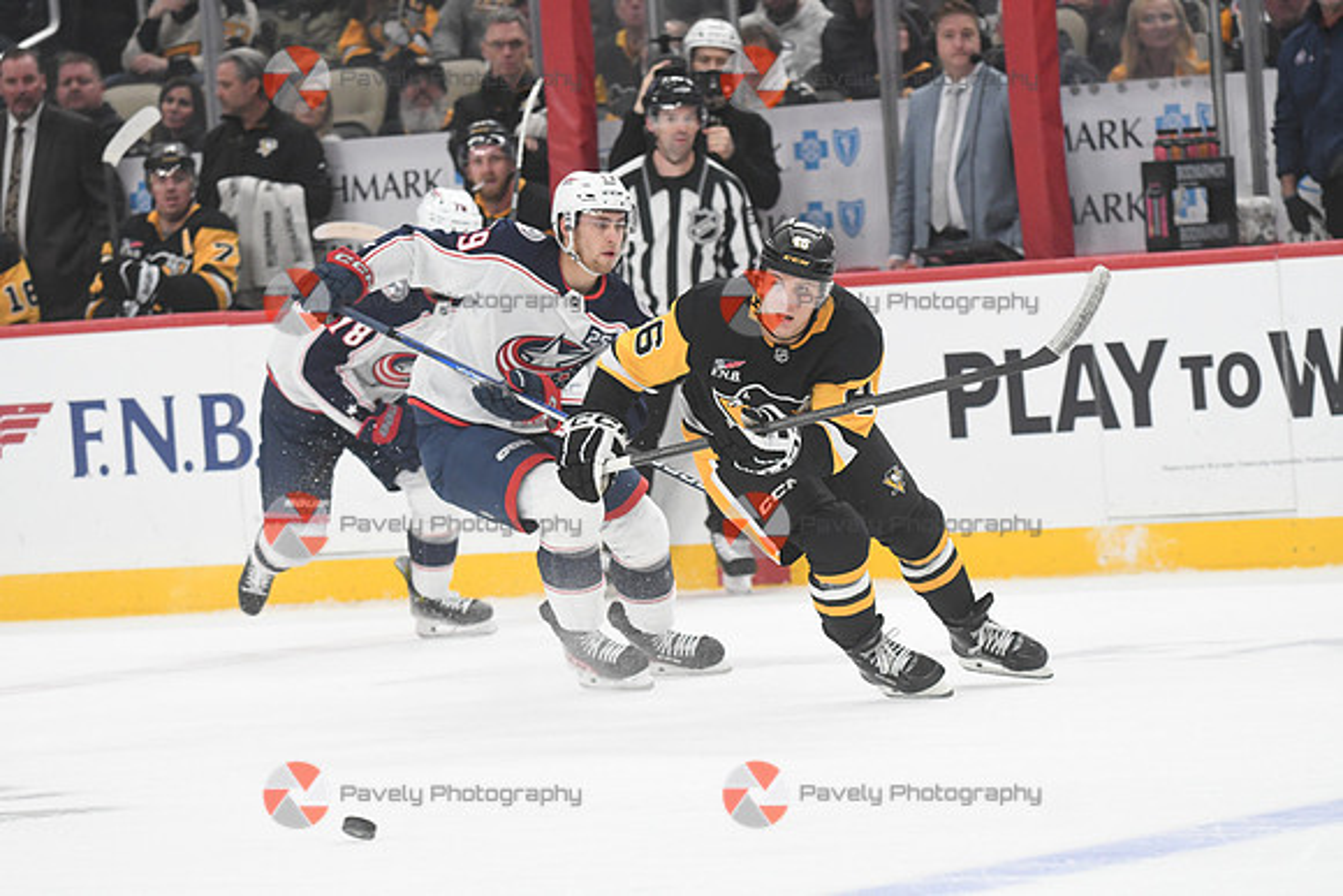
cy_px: 448
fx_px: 8395
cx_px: 672
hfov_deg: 9.1
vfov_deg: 6.1
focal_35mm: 225
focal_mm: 150
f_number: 4
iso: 2500
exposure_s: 1/1250
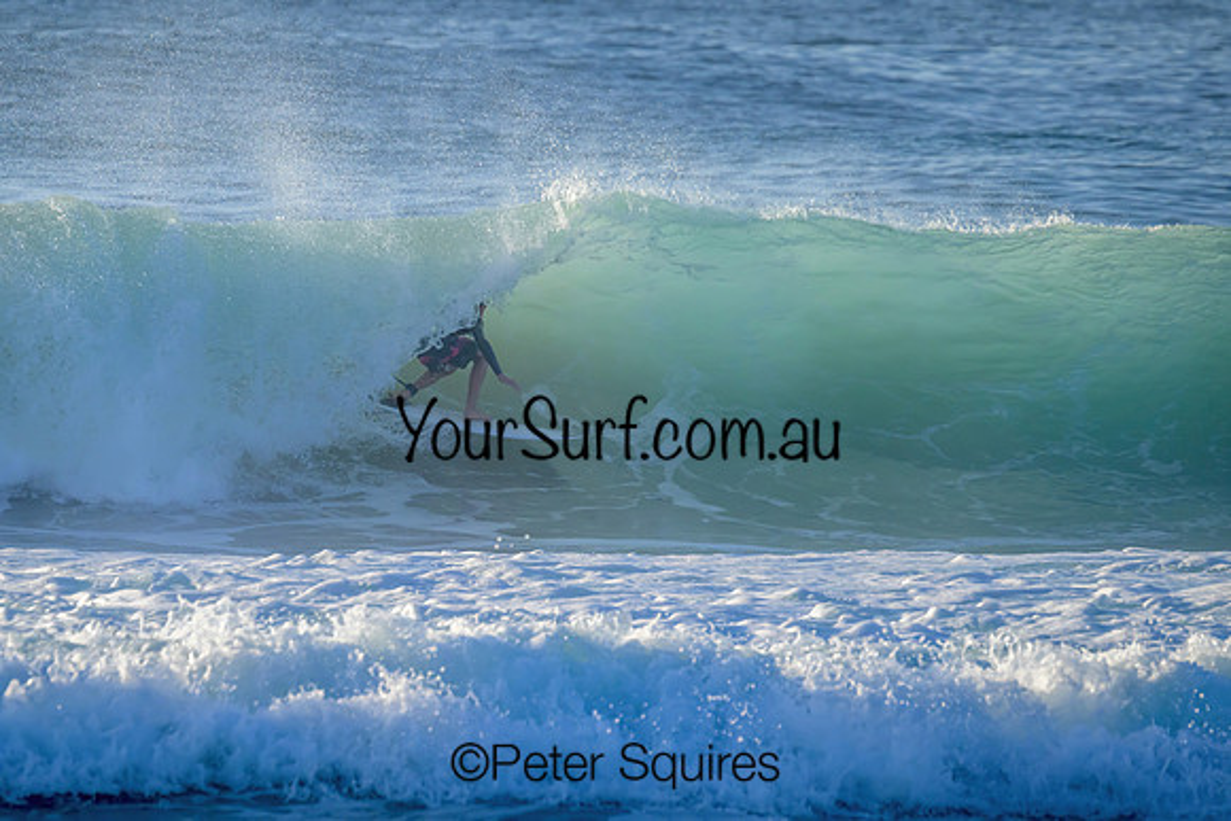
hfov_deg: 3.2
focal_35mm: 652
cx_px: 526
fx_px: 22297
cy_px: 396
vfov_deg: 2.1
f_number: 11
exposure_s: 1/1600
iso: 900
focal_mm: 560
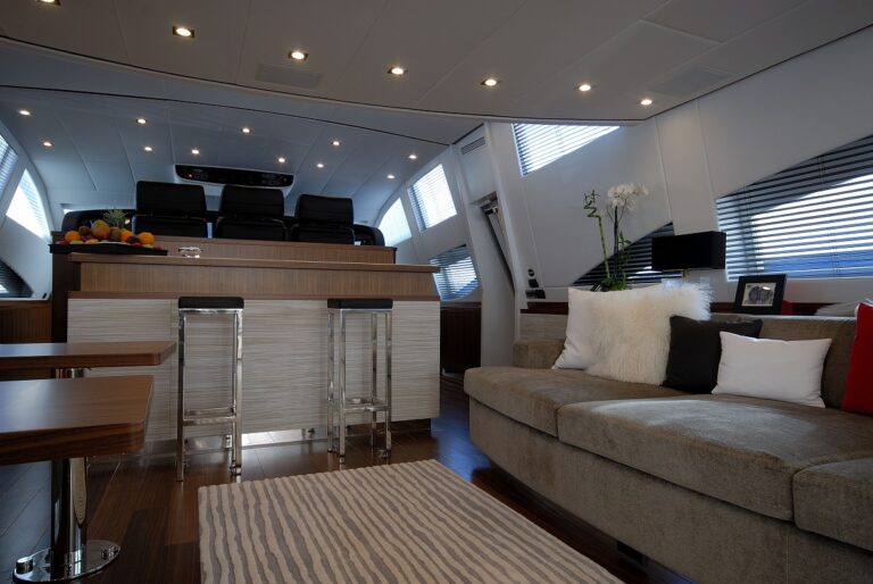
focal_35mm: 22
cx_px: 436
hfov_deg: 77.3
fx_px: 546
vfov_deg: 56.3
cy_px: 292
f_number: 9
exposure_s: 1/6
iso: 100
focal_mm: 15
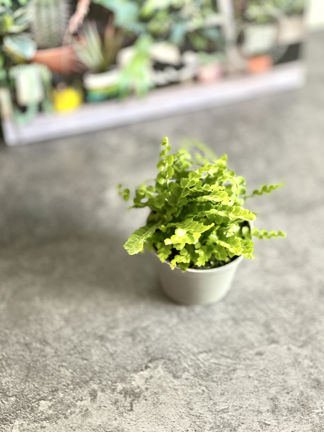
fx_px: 799
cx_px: 162
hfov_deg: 22.9
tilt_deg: -48.7
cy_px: 216
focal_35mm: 64
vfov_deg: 30.3
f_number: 2.2
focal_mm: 7.5
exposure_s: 1/40
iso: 200
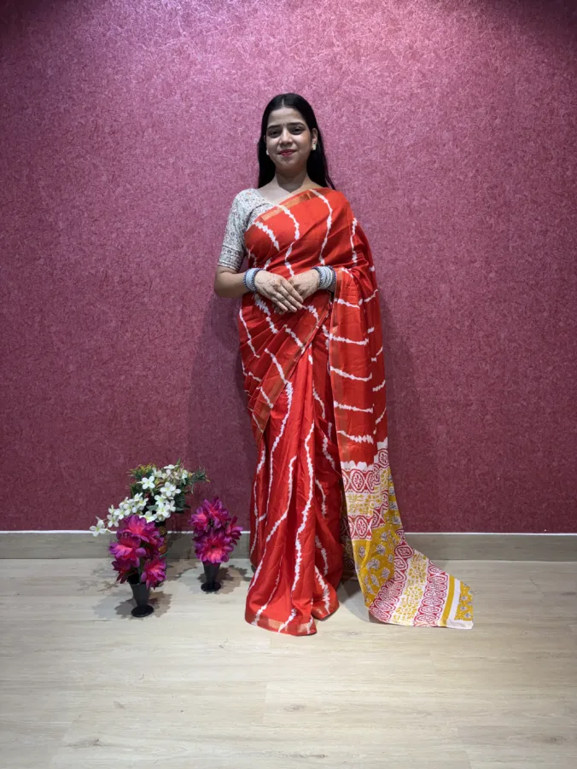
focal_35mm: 26
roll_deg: +0.8
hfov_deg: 53.1
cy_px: 384
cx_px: 288
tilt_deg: -7.7
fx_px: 578
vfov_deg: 67.3
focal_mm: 5.96
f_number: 1.6
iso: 50
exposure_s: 1/100
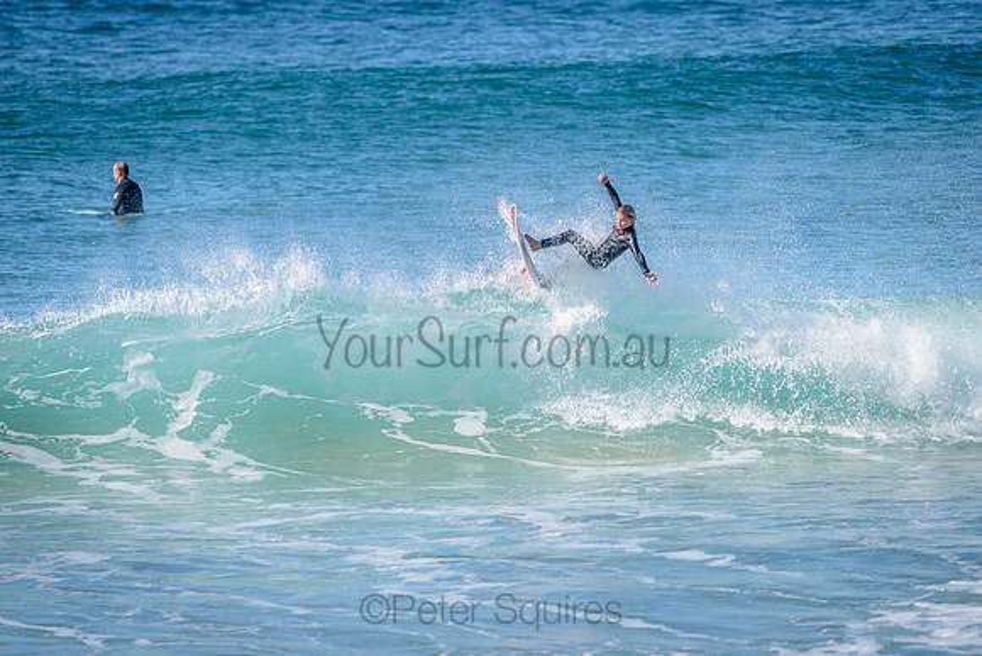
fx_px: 13641
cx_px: 491
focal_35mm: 500
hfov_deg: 4.1
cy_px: 328
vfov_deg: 2.8
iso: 250
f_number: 5.6
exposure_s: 1/2000
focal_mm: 500
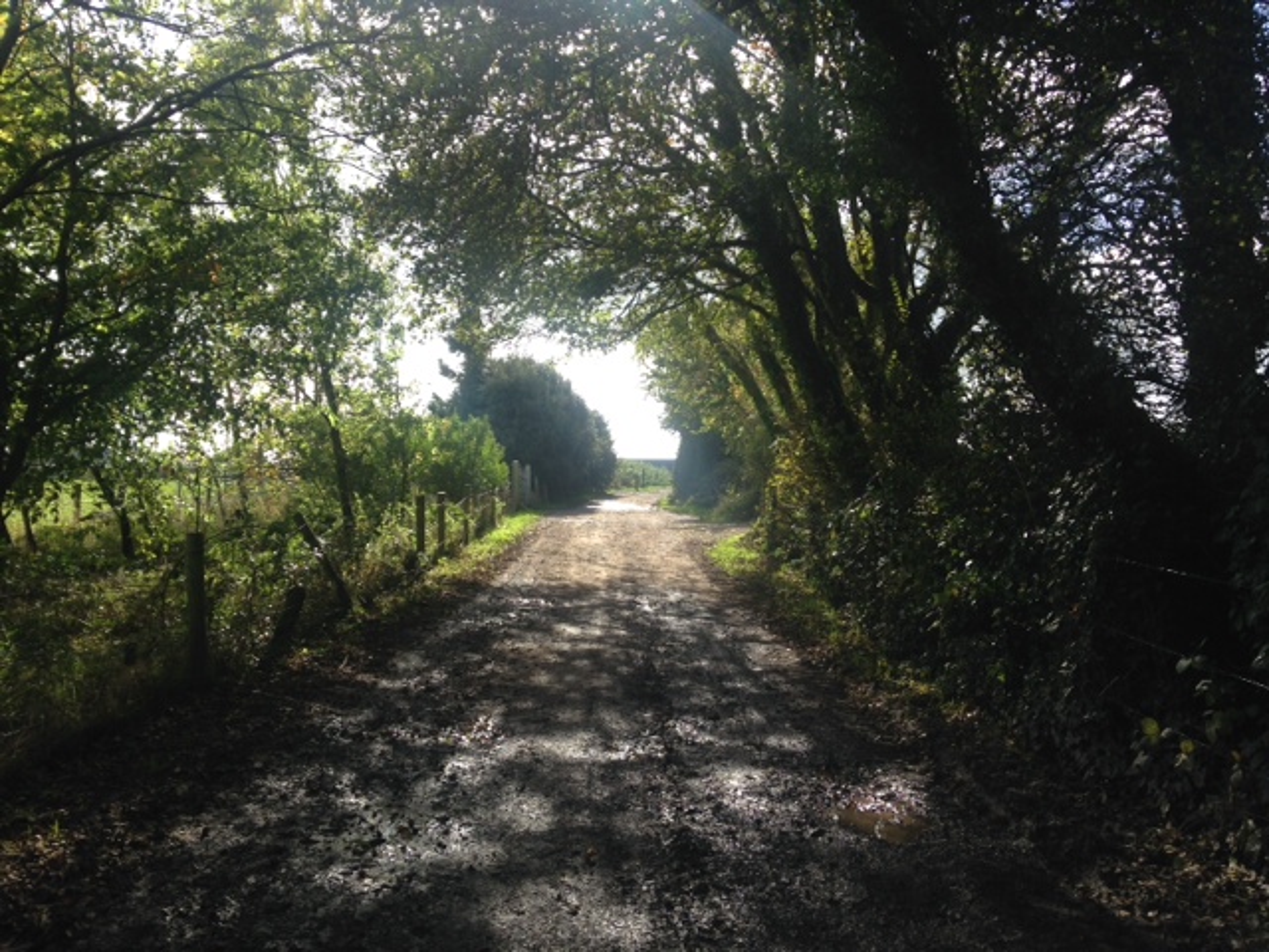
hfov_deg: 55.4
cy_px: 476
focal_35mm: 33
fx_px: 1210
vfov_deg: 42.9
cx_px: 634
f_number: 2.4
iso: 50
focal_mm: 4.12
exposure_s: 1/484
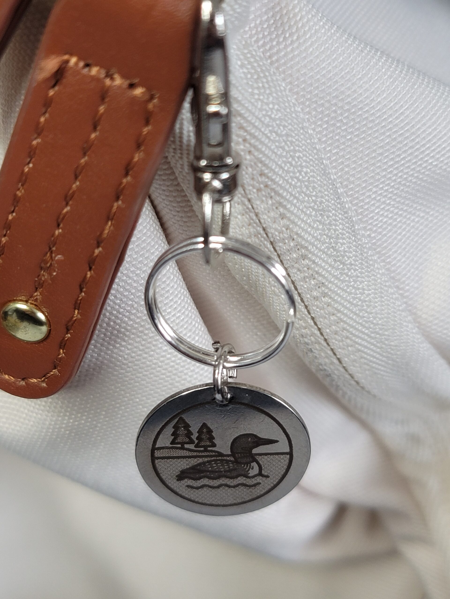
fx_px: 433
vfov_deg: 69.4
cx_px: 225
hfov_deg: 54.9
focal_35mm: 25
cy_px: 300
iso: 125
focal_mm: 7
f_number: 1.8
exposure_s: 1/120
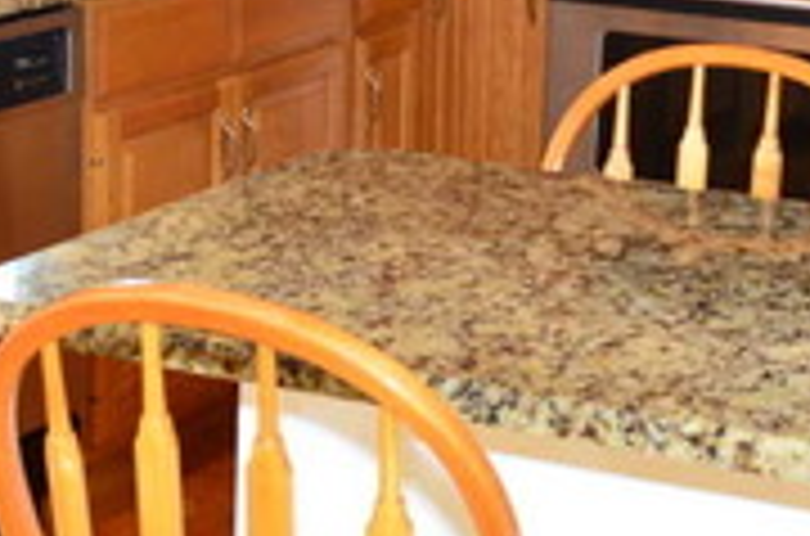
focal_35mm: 96
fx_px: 2154
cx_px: 684
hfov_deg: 21.0
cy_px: -162
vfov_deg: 13.6
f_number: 6.7
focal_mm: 18
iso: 800
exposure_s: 1/60
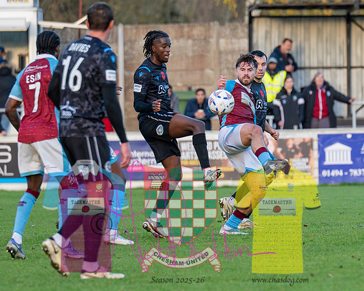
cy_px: 189
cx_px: 340
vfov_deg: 2.7
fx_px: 6262
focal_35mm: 582
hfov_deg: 3.3
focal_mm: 200
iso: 1000
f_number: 3.5
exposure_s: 1/2000
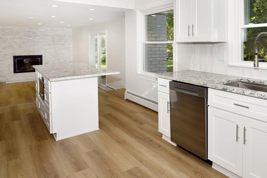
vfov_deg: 46.4
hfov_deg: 65.1
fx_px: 200
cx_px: 184
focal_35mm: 27
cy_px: 47
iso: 125
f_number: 7.1
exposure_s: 1/60
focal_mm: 17
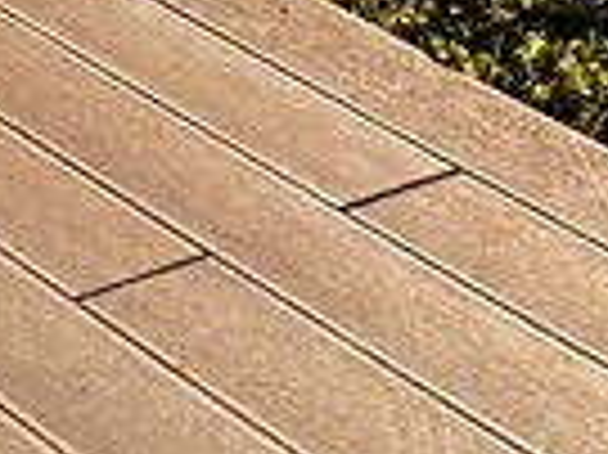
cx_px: -279
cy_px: -895
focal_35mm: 182
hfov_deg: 10.5
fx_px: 3194
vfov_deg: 7.3
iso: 80
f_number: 1.78
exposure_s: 1/5000
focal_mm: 6.86
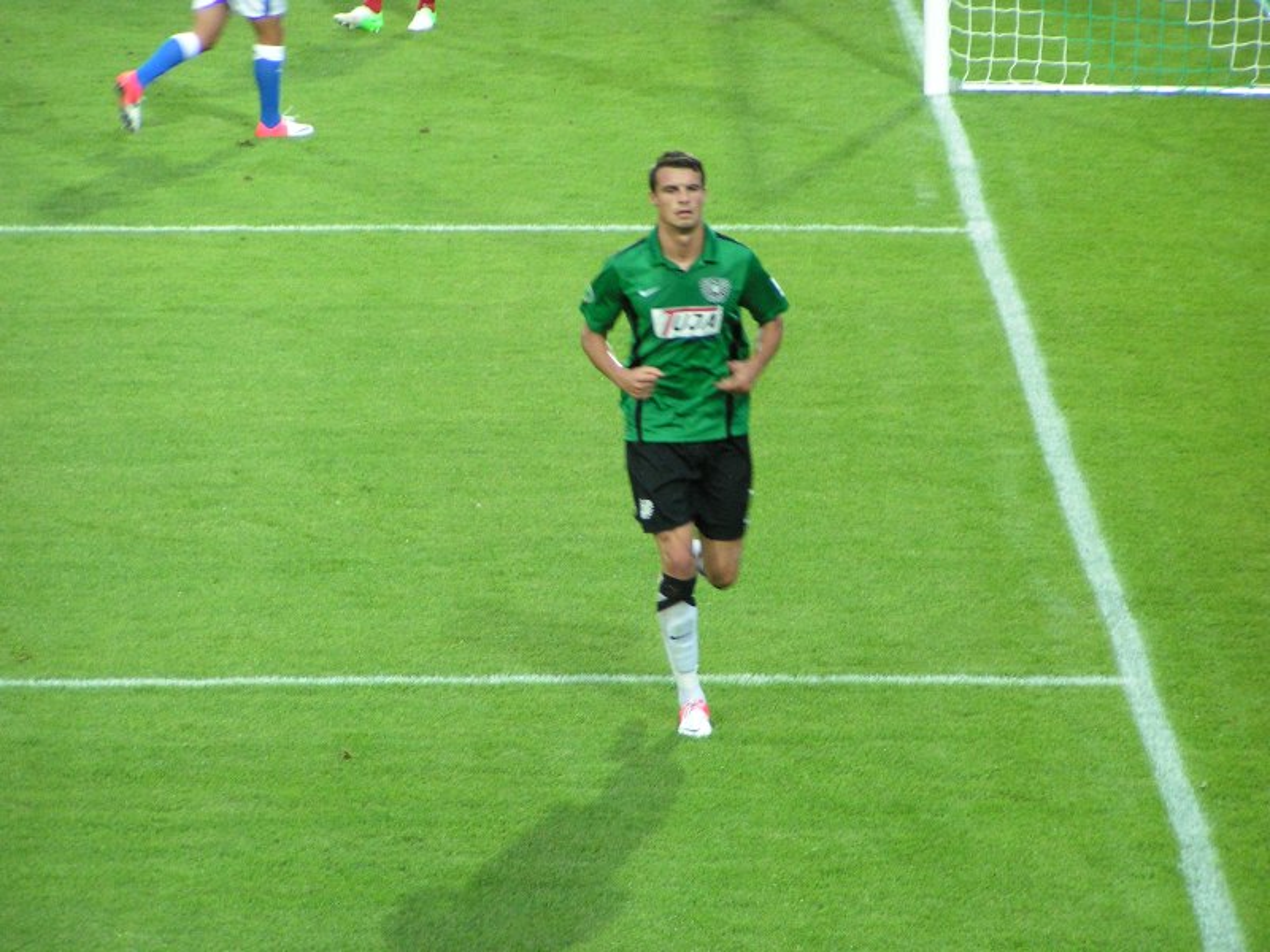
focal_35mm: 259
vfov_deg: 5.7
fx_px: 9502
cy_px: 476
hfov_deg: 7.6
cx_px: 635
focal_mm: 39.6
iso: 200
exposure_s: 1/100
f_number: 3.5
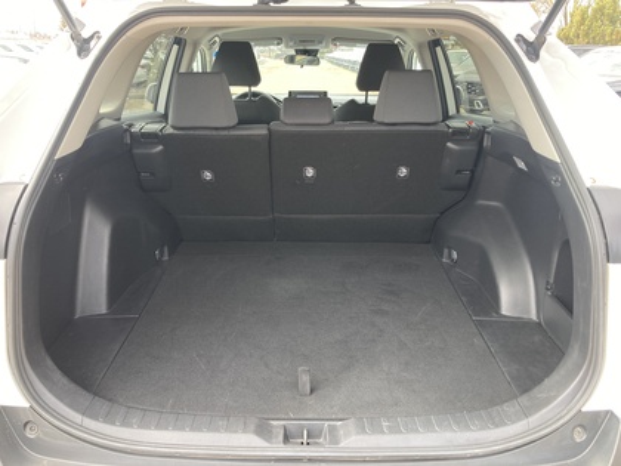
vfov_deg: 49.7
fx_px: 502
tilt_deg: -19.6
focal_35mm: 28
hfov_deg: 63.4
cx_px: 310
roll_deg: -2.1
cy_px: 233
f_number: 1.8
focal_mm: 3.99
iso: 40
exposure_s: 1/121
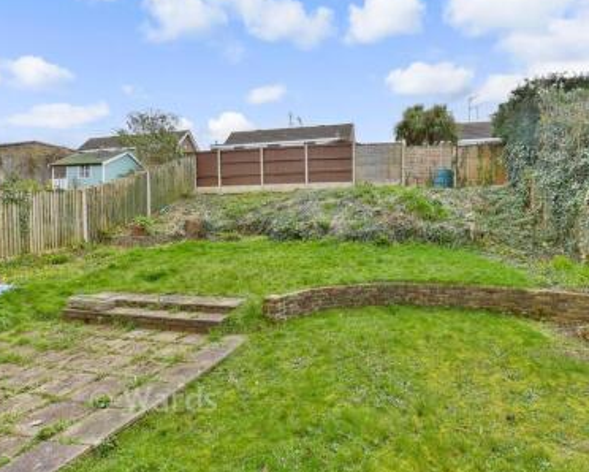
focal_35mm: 18
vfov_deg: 73.8
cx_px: 334
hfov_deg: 85.9
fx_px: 314
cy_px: 227
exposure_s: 1/320
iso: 500
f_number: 7.1
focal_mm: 10
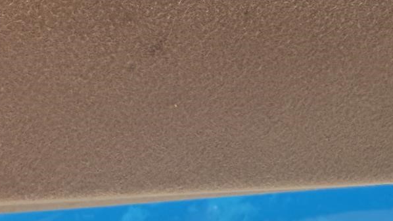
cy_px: 62
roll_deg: +4.7
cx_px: 253
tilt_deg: +29.1
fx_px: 583
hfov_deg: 36.9
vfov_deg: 21.3
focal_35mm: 56
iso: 40
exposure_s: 1/138
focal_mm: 2.22
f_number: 2.2
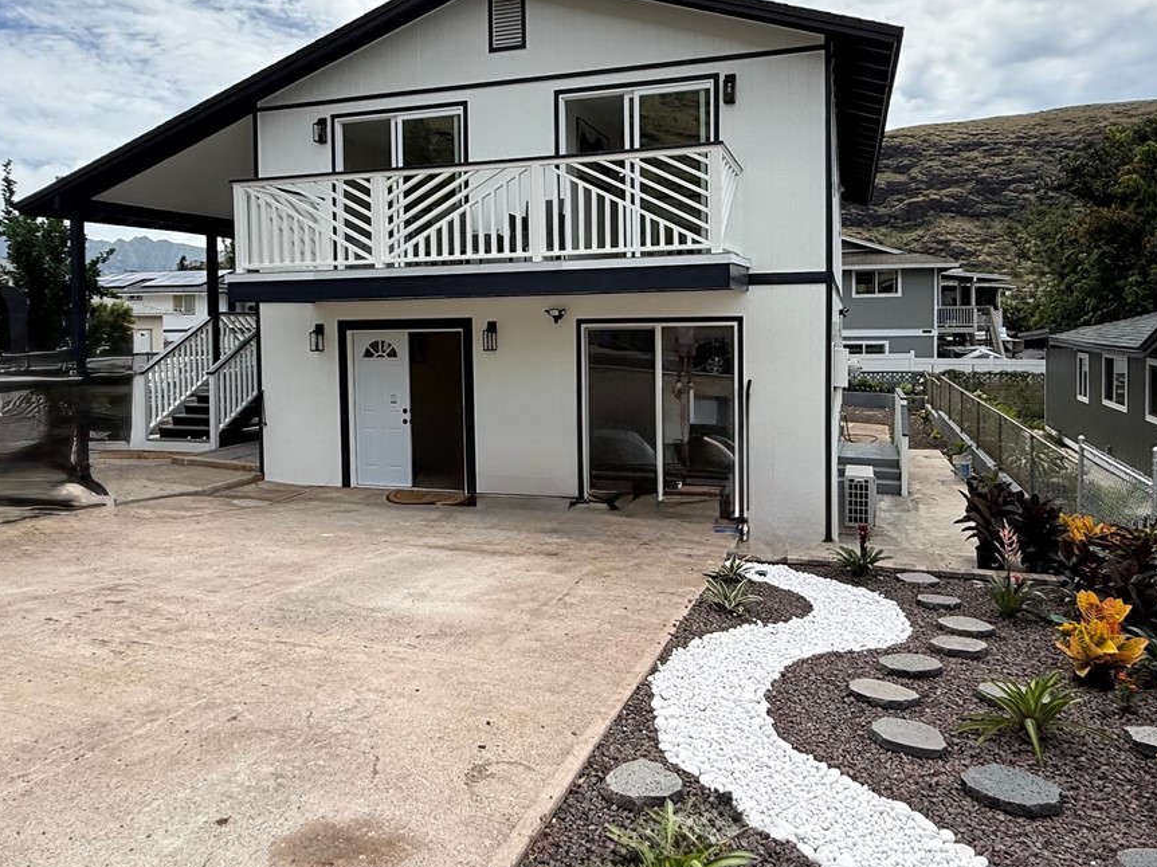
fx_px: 869
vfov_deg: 52.7
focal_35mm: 26
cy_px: 350
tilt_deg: -1.3
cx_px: 573
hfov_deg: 67.3
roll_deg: +0.5
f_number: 2.2
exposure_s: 1/2717
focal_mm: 2.22
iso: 64
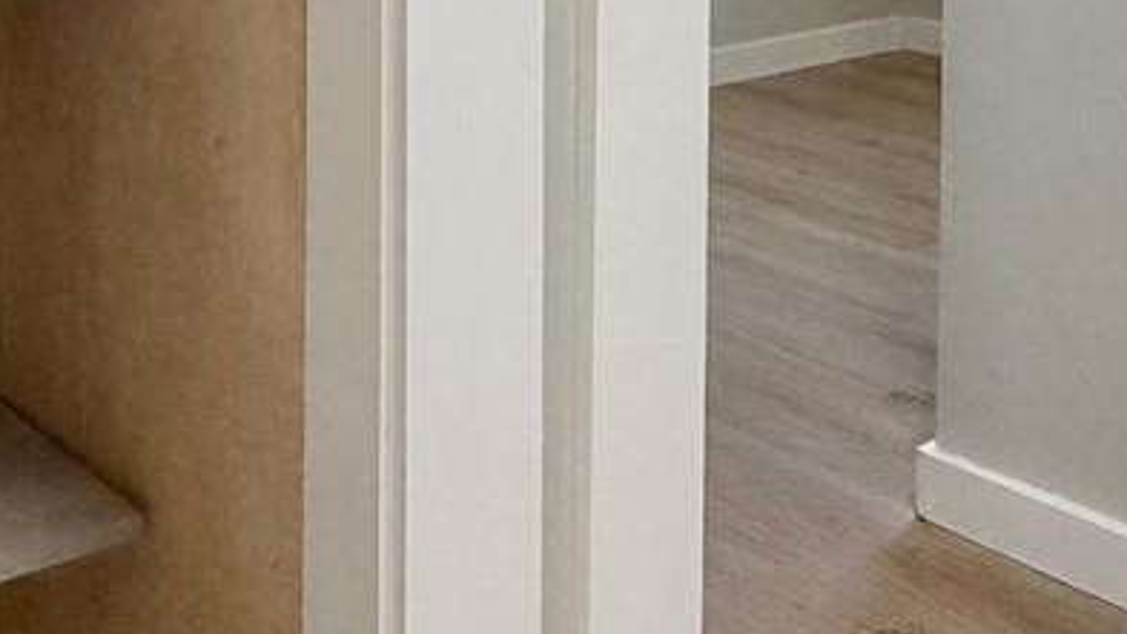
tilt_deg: +1.5
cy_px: -374
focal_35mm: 62
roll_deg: +0.0
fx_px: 1853
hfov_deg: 31.4
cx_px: 1118
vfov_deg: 17.1
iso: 320
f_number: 2.2
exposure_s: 1/120
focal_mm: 2.22
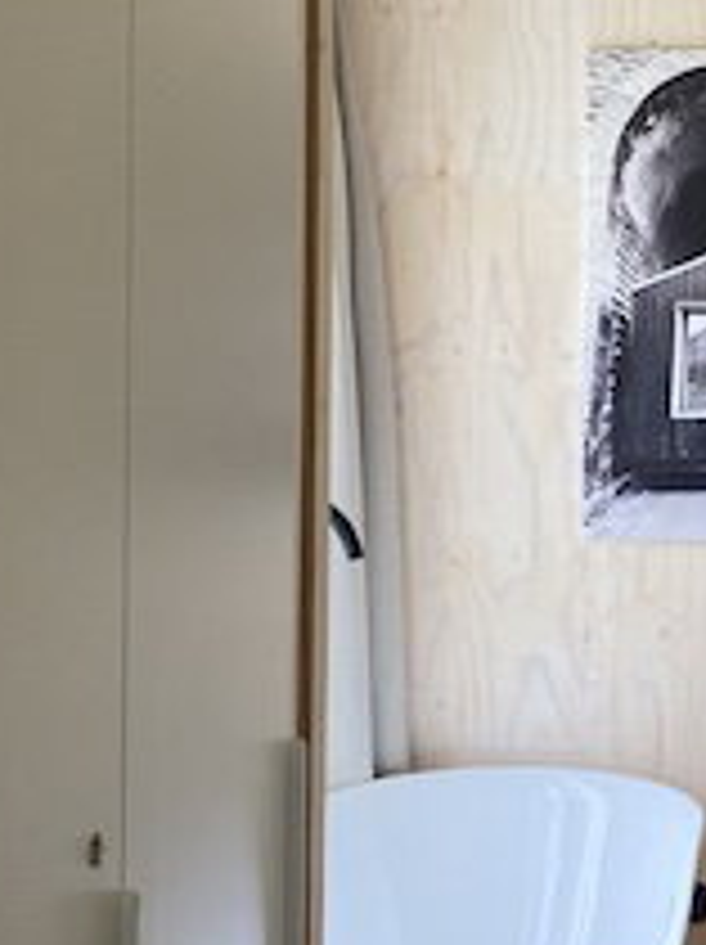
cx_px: 737
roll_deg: -1.1
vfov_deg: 25.9
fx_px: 2044
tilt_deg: +0.7
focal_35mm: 75
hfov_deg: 19.0
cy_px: 349
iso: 125
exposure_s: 1/108
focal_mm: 4.25
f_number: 1.8
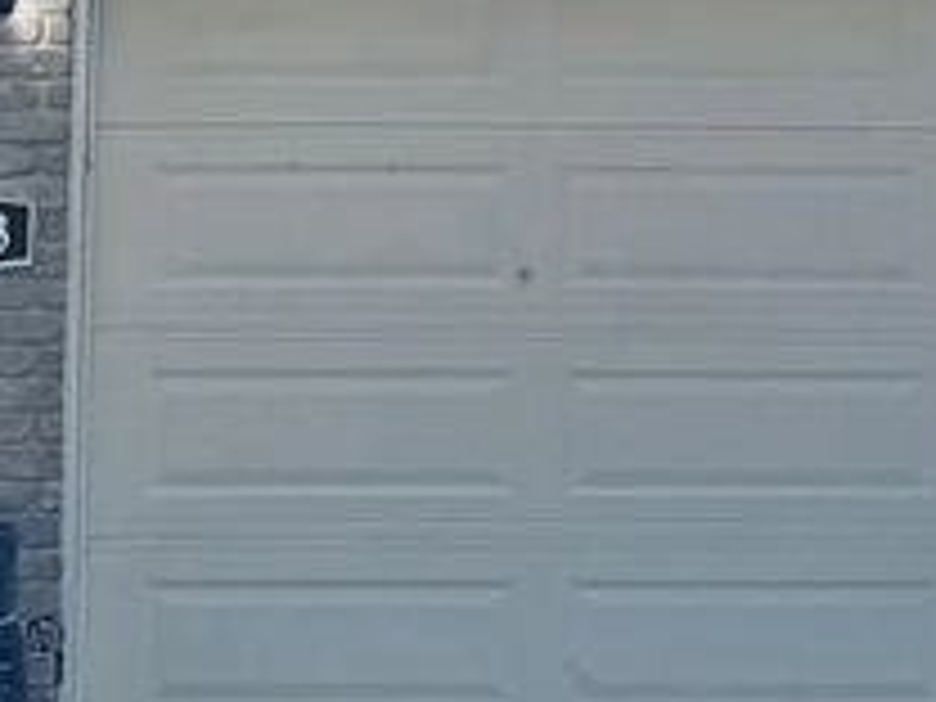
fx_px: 3191
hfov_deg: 16.7
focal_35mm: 118
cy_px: -796
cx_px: 346
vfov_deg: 11.1
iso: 80
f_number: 1.78
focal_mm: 6.76
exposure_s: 1/4950
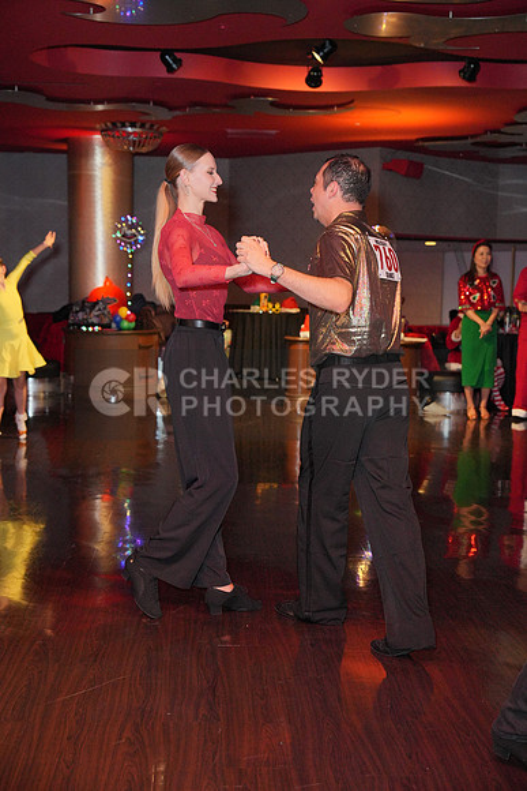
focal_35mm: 48
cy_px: 396
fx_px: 1053
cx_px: 264
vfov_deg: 41.1
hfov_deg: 28.1
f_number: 4
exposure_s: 1/200
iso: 4000
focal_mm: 48
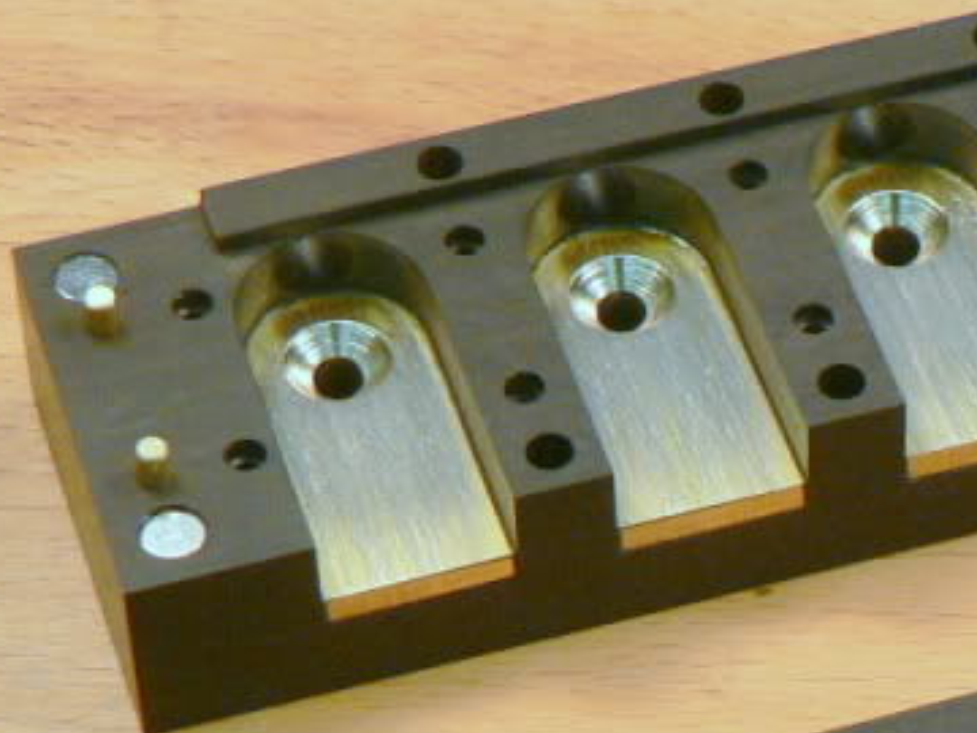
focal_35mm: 202
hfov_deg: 9.7
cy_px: 668
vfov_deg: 7.3
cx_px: 1048
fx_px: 5701
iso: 100
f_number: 3.2
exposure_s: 1/100
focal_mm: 11.8
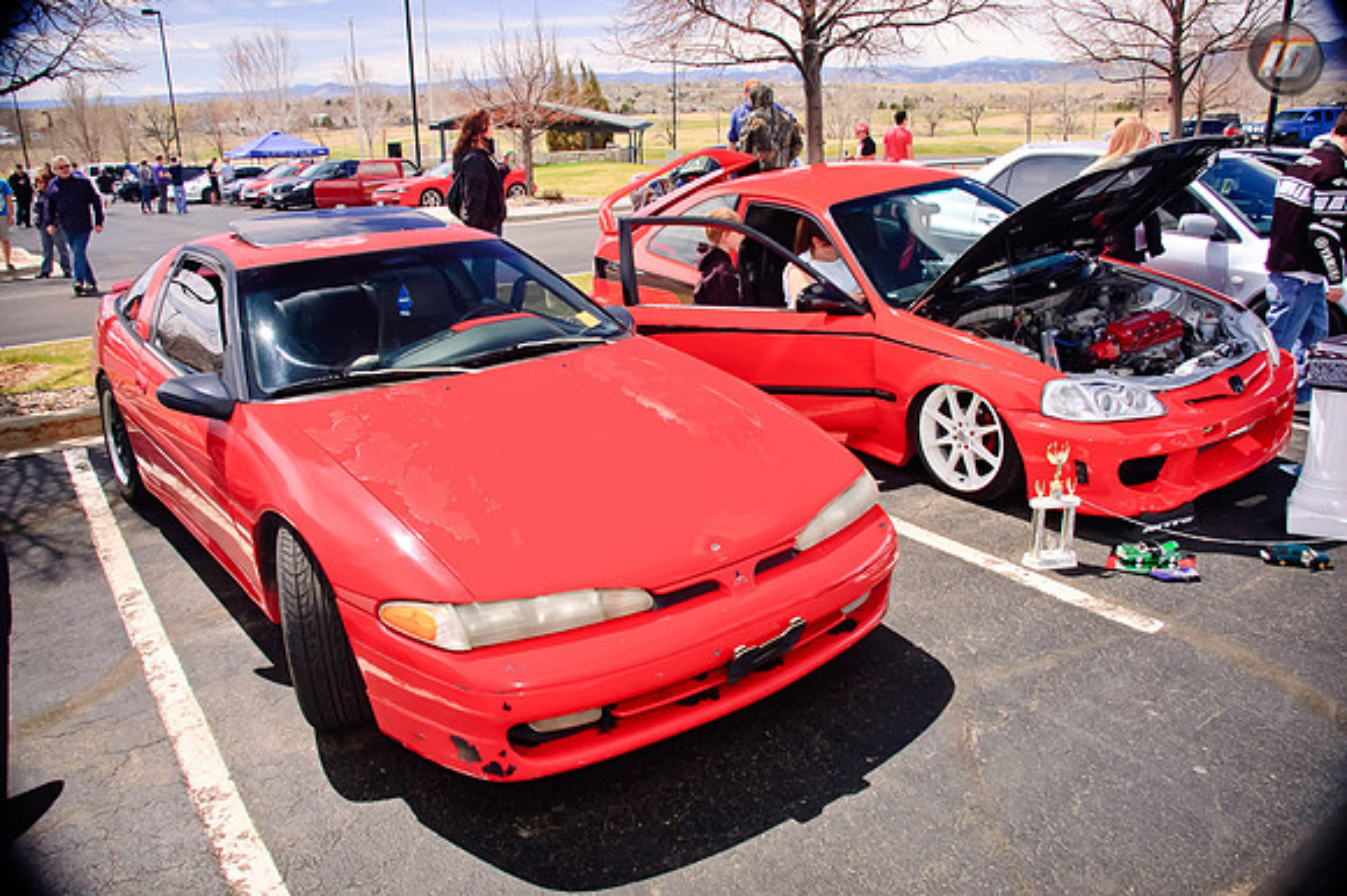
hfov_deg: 67.4
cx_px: 674
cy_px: 448
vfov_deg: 47.9
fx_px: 1010
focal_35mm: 27
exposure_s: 1/125
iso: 200
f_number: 5.6
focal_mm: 18
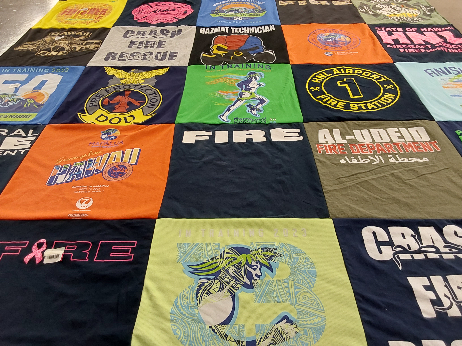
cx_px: 231
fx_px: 374
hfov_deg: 63.4
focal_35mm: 28
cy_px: 173
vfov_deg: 49.7
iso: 125
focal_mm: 2.91
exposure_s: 1/60
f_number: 1.9
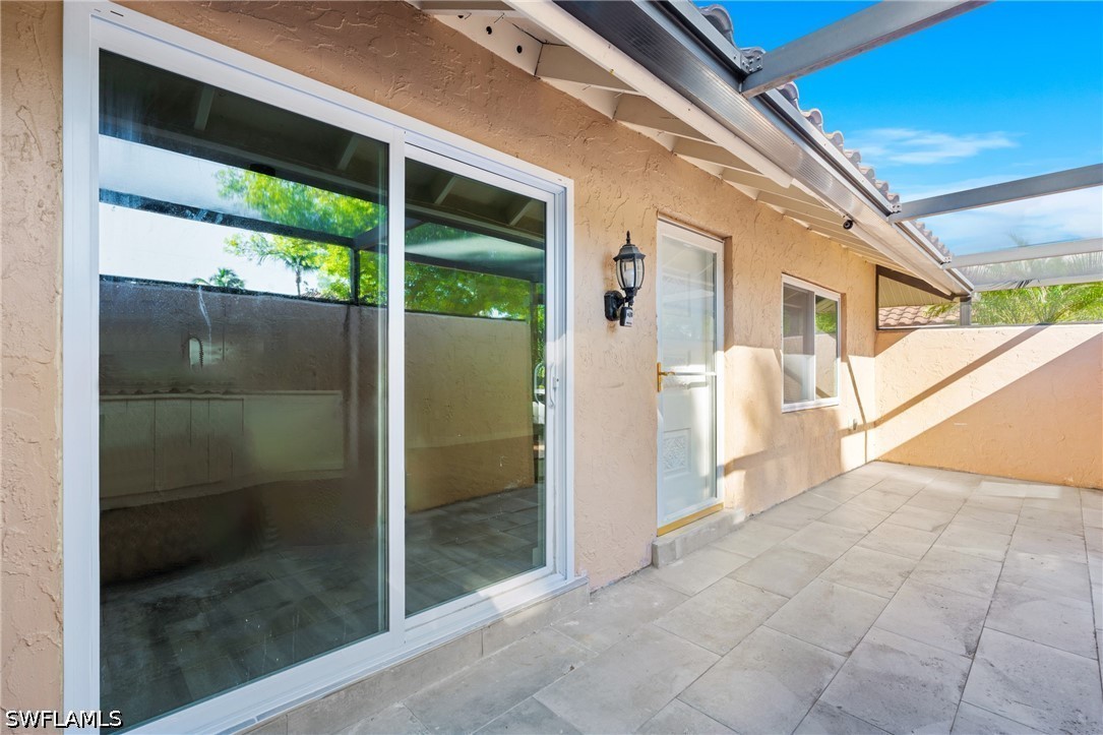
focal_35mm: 16
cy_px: 368
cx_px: 552
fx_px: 490
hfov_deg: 96.7
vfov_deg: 73.7
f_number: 9
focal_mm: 16
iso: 200
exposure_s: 1/10
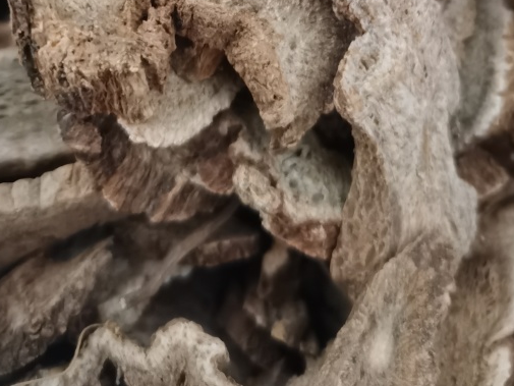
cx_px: 232
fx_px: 847
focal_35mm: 57
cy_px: -91
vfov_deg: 23.2
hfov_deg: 33.7
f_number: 1.8
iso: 1000
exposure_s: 1/20
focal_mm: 5.58
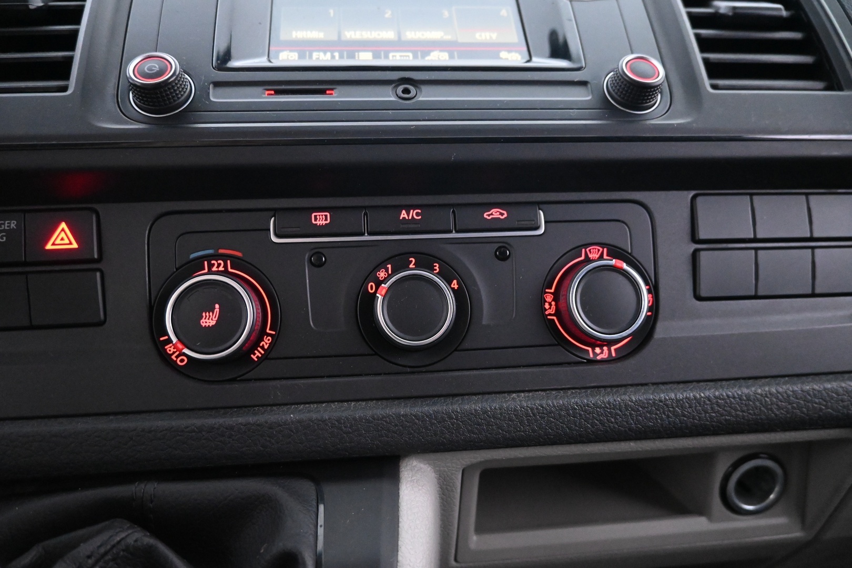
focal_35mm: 24
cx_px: 426
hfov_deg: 73.7
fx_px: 568
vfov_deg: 53.1
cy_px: 284
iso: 6400
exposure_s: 1/25
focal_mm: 16
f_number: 3.5
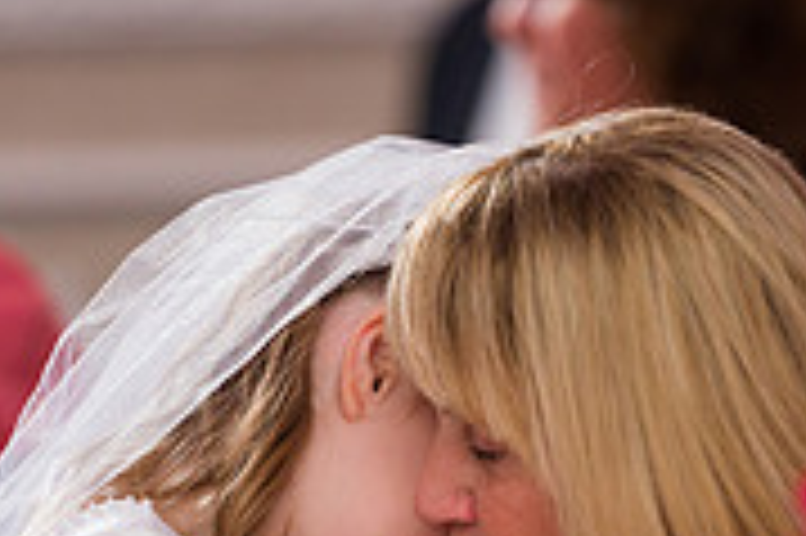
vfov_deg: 2.1
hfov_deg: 3.2
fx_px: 14472
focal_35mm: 647
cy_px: 644
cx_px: 531
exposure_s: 1/200
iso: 1600
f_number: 3.2
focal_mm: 200
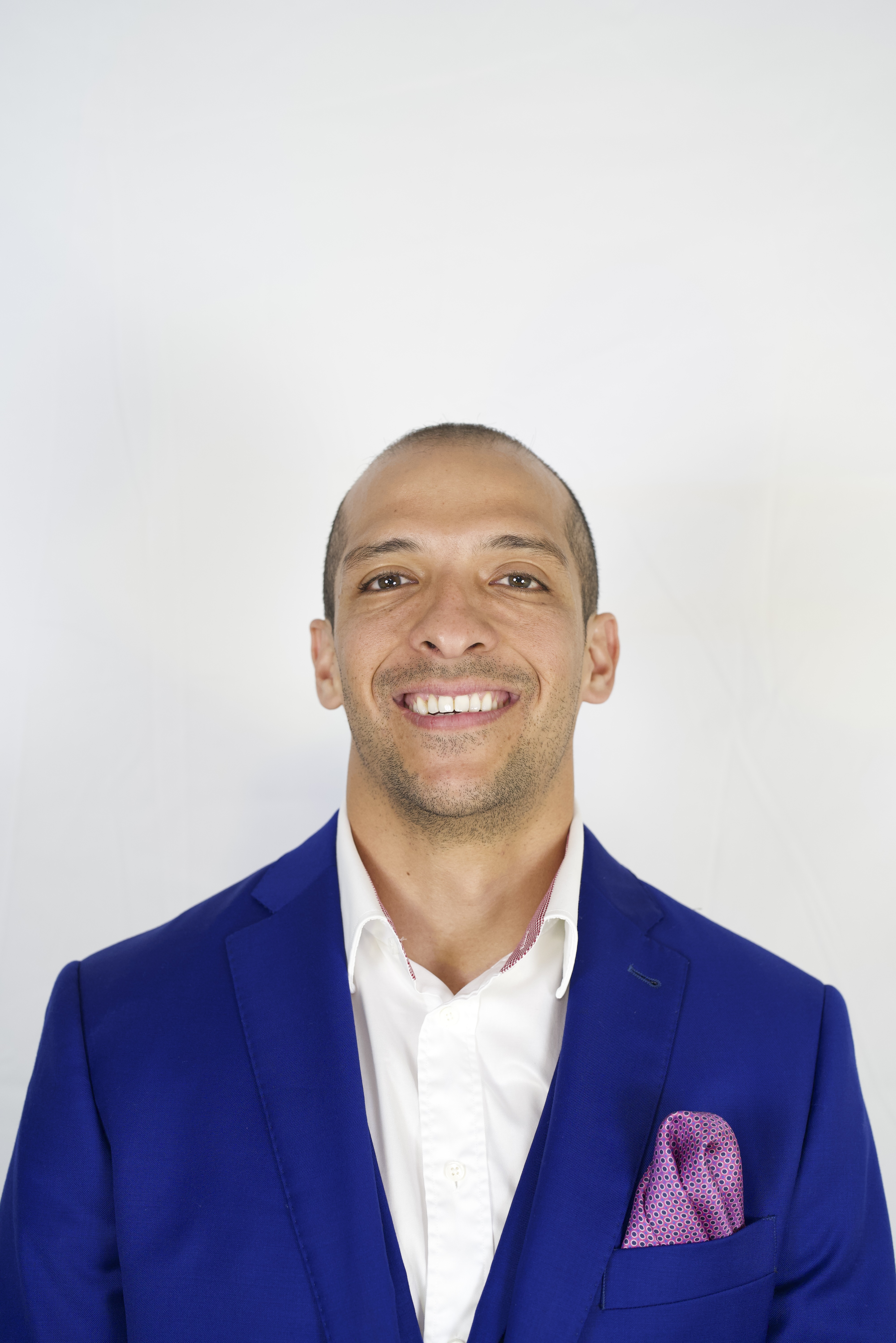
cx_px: 448
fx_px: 1867
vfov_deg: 39.6
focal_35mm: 50
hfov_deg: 27.0
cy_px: 672
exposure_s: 1/100
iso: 1000
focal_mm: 50
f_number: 3.5
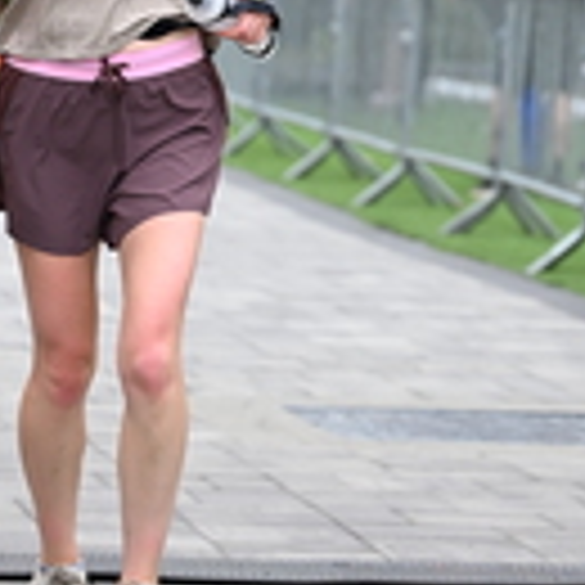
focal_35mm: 284
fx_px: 5430
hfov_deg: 6.2
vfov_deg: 6.1
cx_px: 308
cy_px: -252
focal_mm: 79
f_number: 2.8
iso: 640
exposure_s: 1/2000
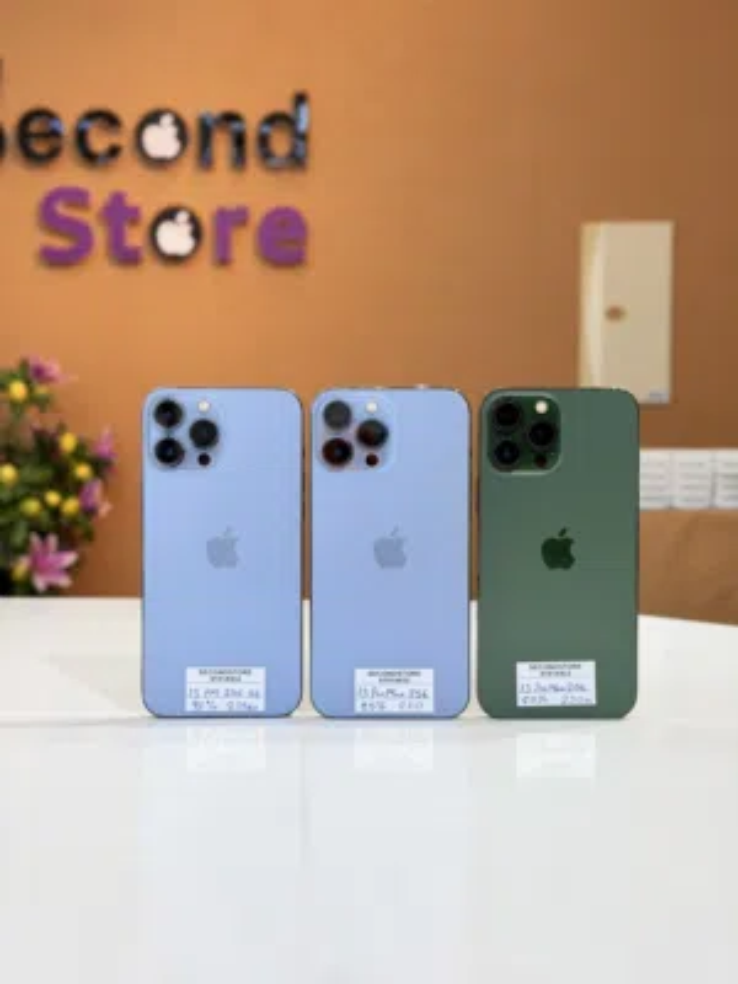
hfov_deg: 30.3
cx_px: 369
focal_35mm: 48
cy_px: 492
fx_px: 1364
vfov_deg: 39.7
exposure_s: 1/493
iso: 64
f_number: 1.78
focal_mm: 6.76
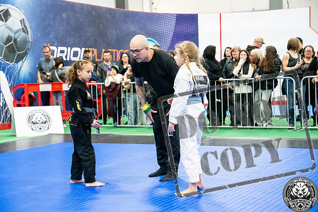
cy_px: 106
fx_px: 618
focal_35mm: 70
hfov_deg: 28.8
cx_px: 159
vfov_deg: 19.5
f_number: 4
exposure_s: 1/400
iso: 6400
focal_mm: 70
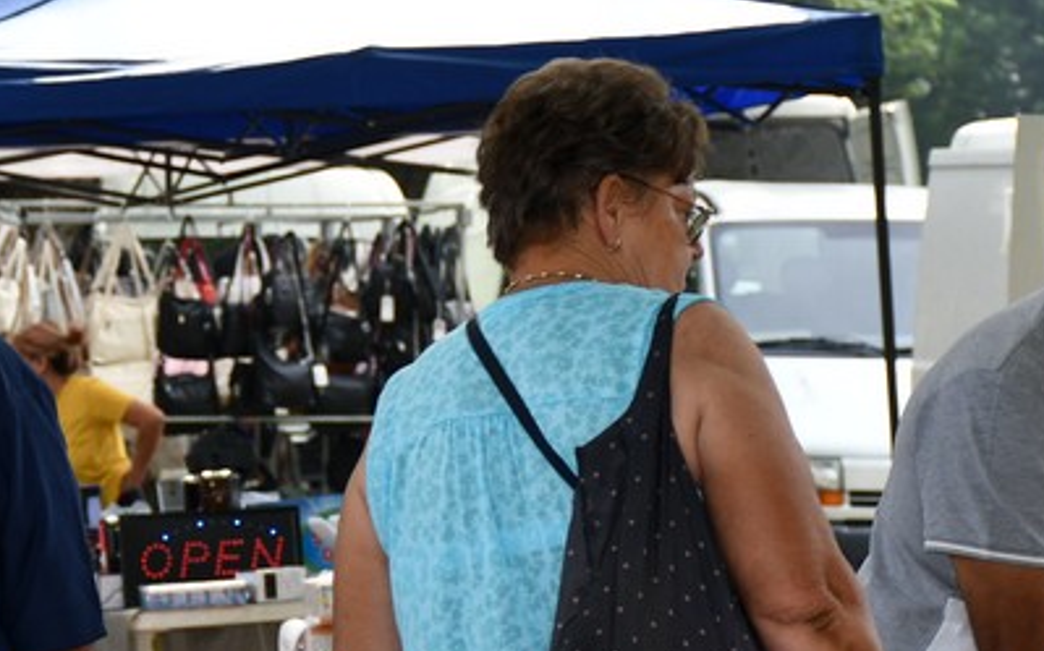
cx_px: 99
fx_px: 6257
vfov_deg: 6.0
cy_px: 493
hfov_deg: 9.5
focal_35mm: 220
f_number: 4.8
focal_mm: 56
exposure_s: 1/250
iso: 200
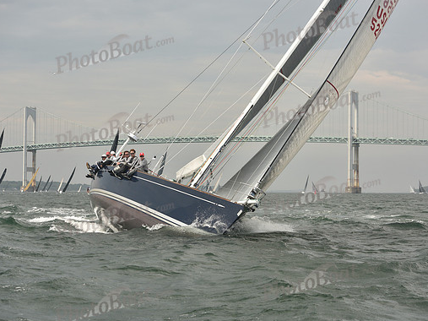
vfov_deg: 19.1
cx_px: 219
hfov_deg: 25.3
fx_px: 952
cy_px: 162
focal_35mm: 77
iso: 250
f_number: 5.6
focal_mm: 70
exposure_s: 1/640
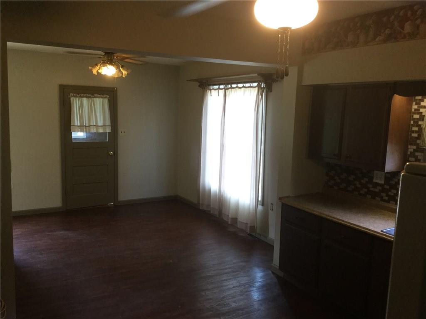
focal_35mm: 31
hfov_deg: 58.4
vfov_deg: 45.4
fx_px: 381
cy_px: 160
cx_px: 213
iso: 80
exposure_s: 1/30
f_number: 2.4
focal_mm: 3.3
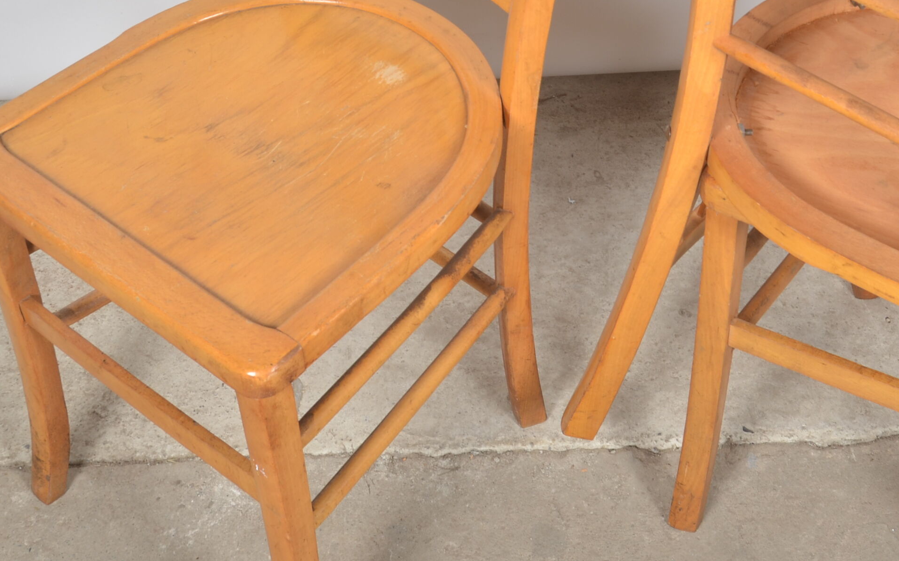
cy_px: 28
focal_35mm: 71
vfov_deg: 18.0
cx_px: 622
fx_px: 1739
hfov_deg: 28.7
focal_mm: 24
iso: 100
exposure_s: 1/125
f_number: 11
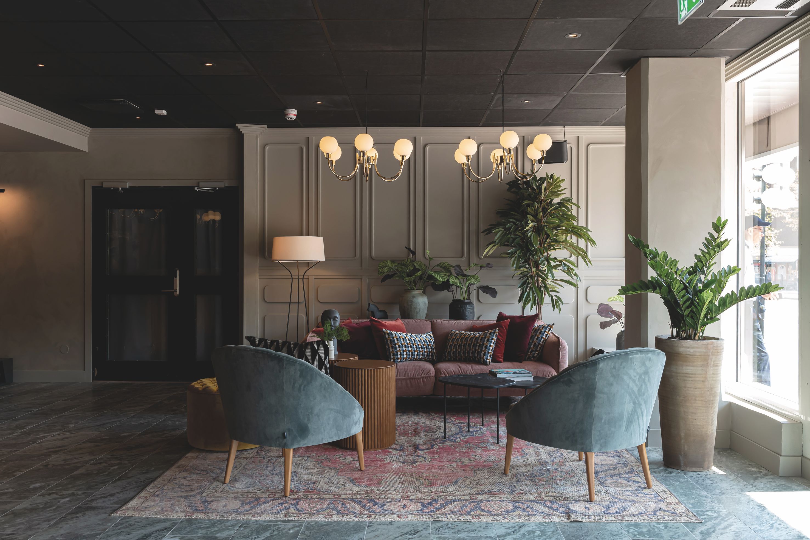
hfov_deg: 60.3
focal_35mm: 31
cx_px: 405
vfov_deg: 42.3
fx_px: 697
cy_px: 270
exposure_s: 1/30
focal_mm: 31
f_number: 8
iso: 400
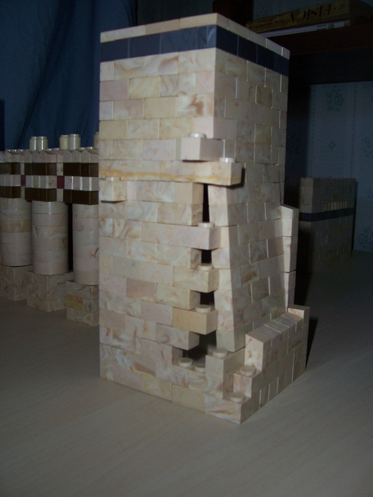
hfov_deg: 41.8
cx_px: 186
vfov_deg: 54.0
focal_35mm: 34
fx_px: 488
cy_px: 248
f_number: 2.7
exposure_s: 1/60
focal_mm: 5.6
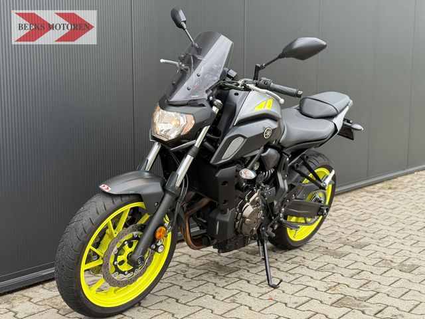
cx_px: 212
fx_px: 589
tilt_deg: -6.4
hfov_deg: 39.7
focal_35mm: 48
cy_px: 160
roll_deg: -1.0
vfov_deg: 30.3
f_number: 1.78
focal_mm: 6.76
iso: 100
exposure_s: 1/657
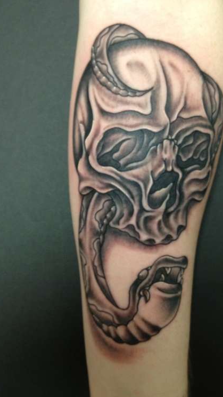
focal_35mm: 41
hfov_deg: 28.9
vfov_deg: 49.4
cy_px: 186
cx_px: 146
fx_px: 431
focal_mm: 4.28
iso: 200
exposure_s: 1/20
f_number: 2.4
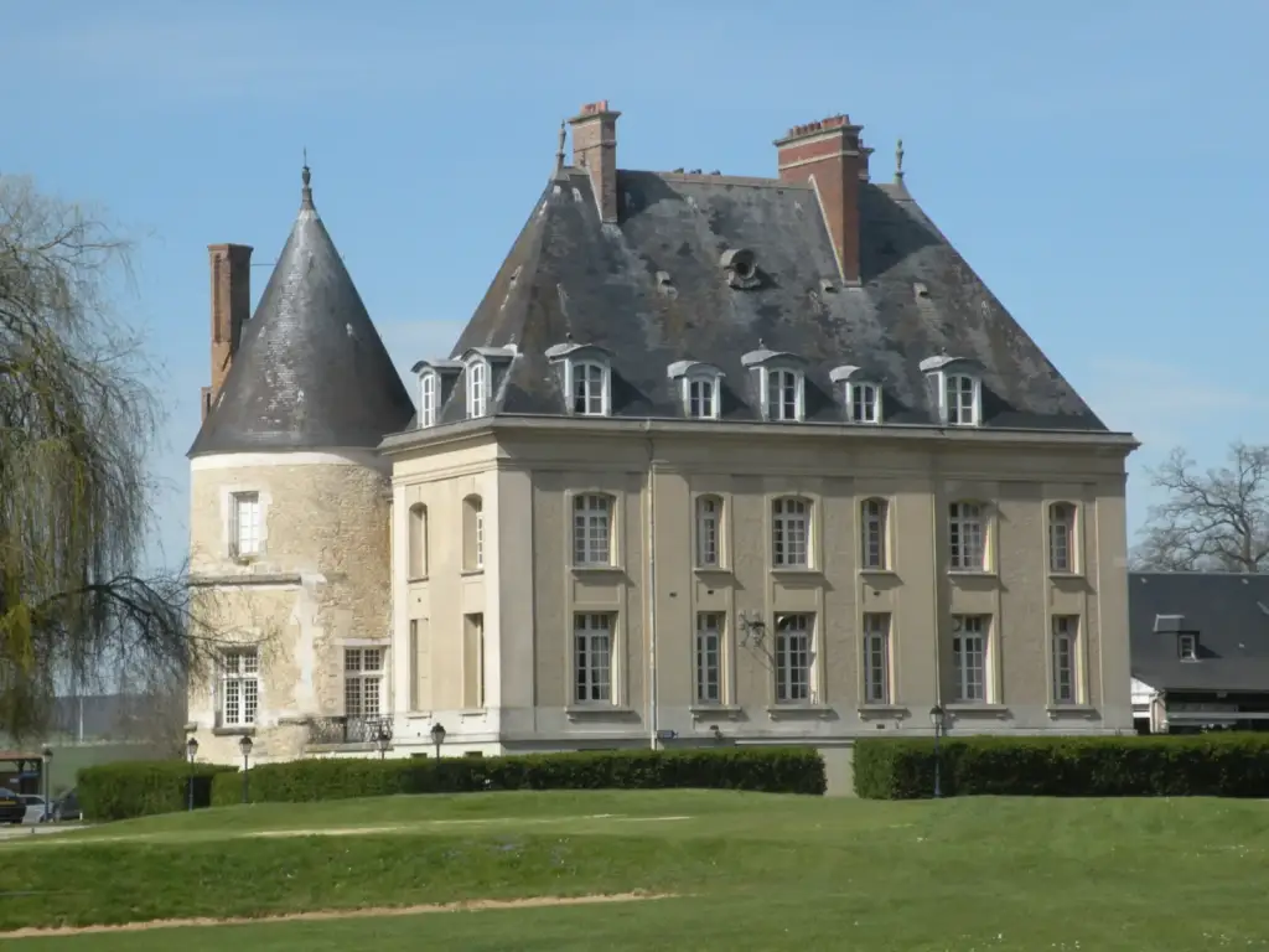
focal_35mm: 119
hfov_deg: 16.6
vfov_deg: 12.5
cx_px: 634
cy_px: 476
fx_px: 4362
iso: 64
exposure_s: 1/299
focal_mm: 21
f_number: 7.1
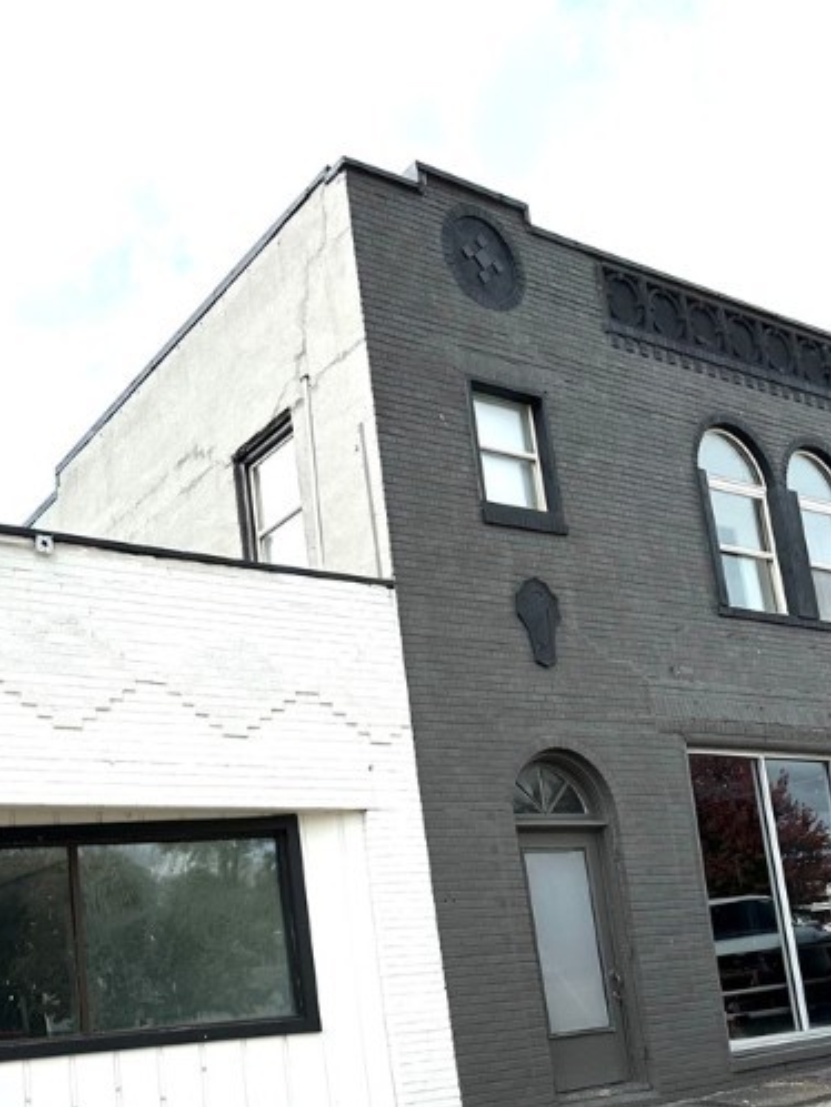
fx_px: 1183
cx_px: 193
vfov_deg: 48.4
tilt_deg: +10.7
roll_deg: +4.8
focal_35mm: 37
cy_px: 816
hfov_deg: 37.6
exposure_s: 1/5525
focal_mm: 6.86
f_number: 1.78
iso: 80
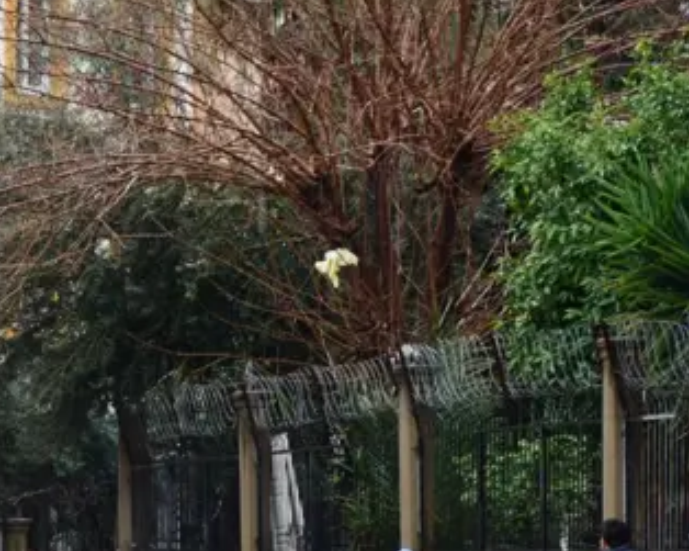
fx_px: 6041
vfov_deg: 5.2
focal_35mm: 296
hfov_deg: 6.5
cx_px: 94
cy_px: 552
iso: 360
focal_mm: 75
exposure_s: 1/60
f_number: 5
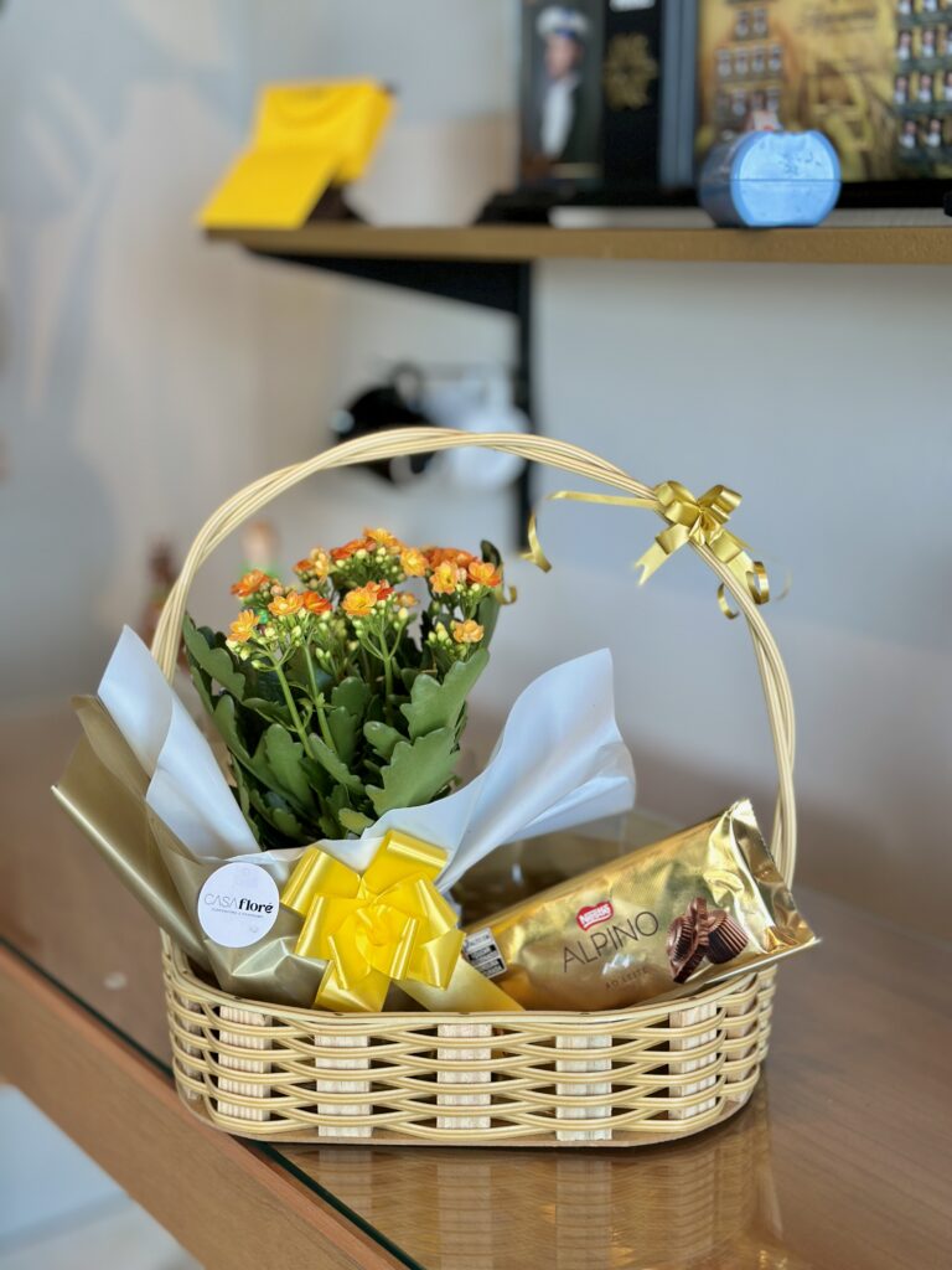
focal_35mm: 48
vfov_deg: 39.7
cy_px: 635
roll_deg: -0.6
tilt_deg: -13.8
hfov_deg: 30.3
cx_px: 476
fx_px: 1760
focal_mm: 6.86
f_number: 1.78
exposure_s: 1/148
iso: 64
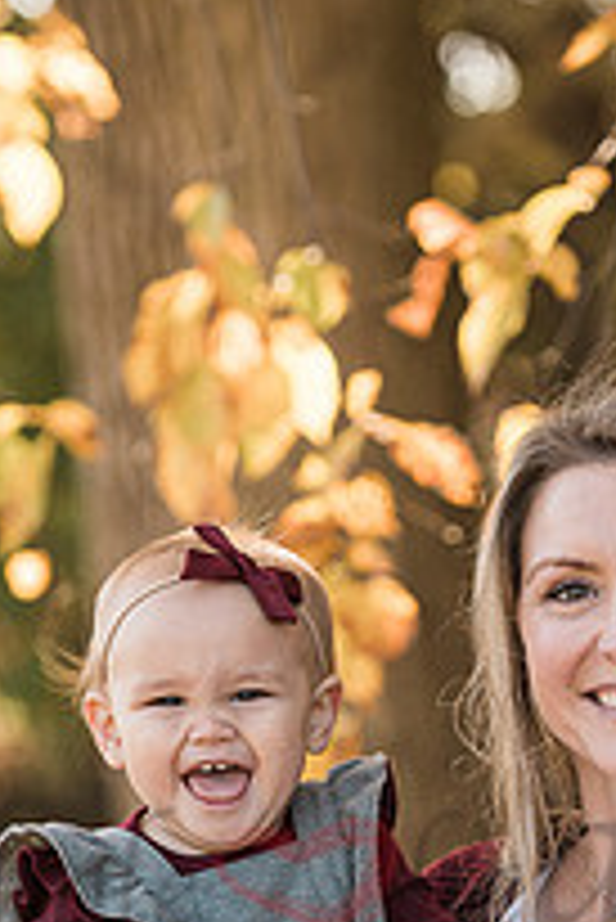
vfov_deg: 8.5
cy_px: 882
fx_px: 6175
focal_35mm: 241
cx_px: 337
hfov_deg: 5.7
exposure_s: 1/800
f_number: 3.5
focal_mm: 110
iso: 500
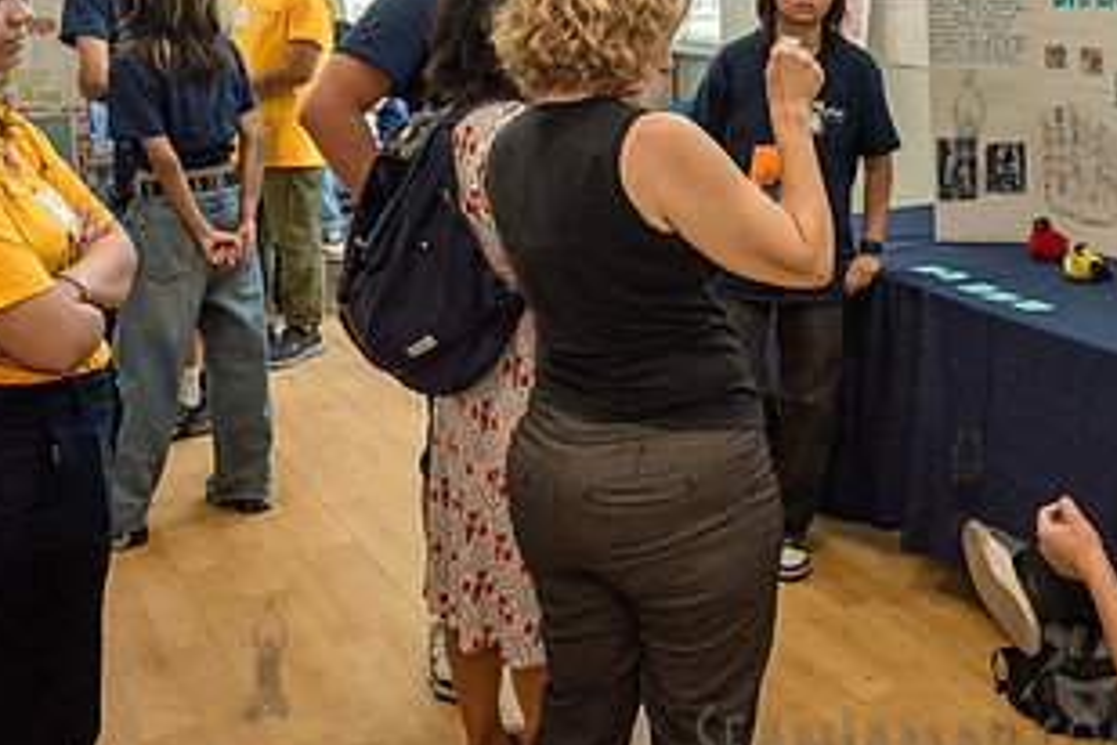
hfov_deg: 40.9
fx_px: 1396
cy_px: 132
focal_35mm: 45
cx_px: 965
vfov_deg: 29.1
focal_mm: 24
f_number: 4
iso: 2500
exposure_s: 1/400
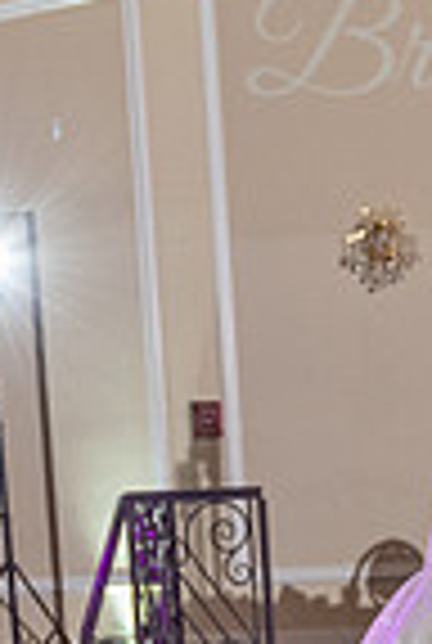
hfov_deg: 9.1
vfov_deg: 13.3
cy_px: 885
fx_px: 2633
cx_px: 665
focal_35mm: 147
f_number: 4
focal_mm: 24
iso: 800
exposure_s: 1/160
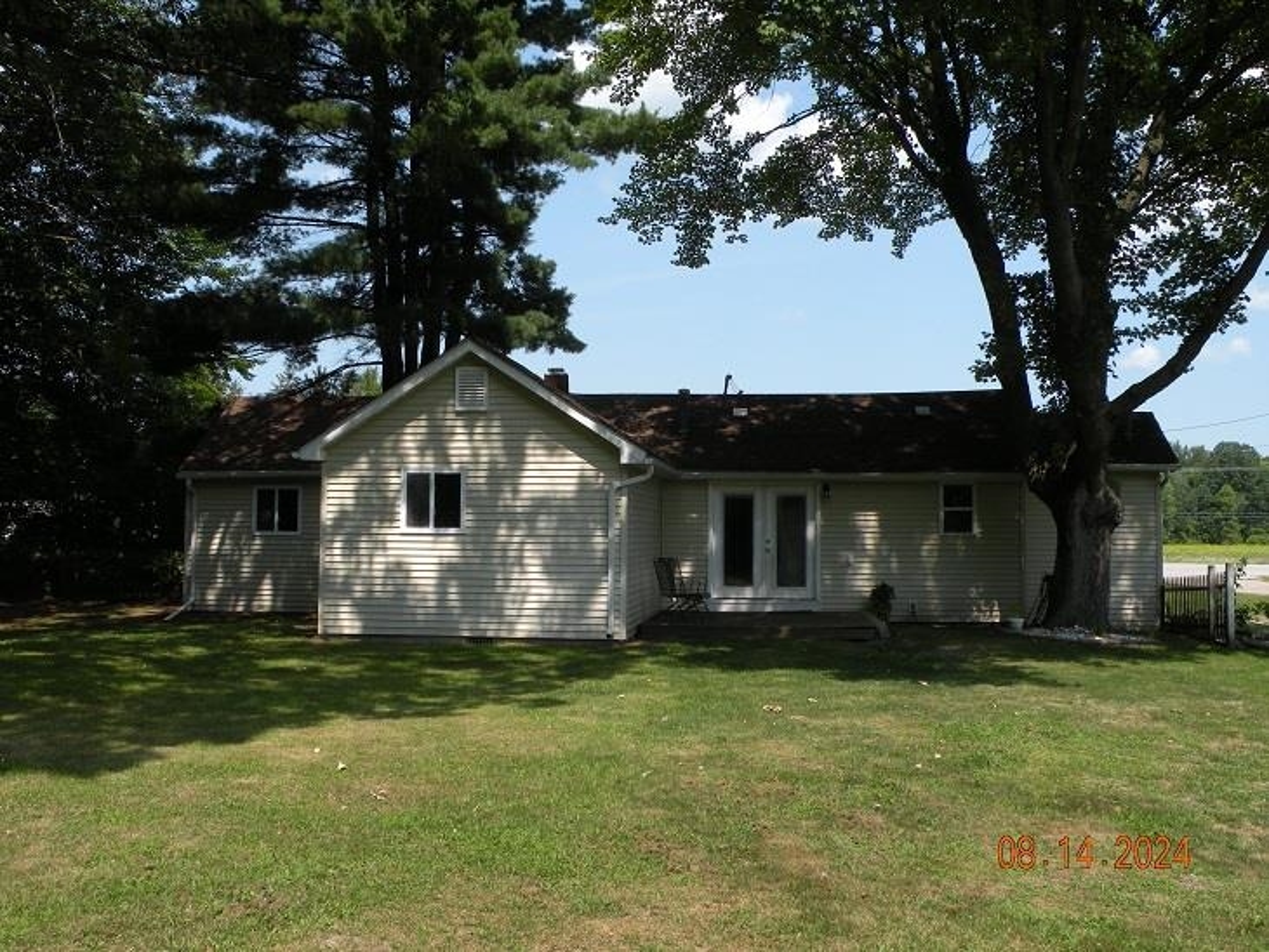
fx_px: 1210
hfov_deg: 55.3
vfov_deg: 43.0
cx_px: 634
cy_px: 476
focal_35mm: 33
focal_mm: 5.8
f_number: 6.3
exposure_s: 1/203
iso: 64
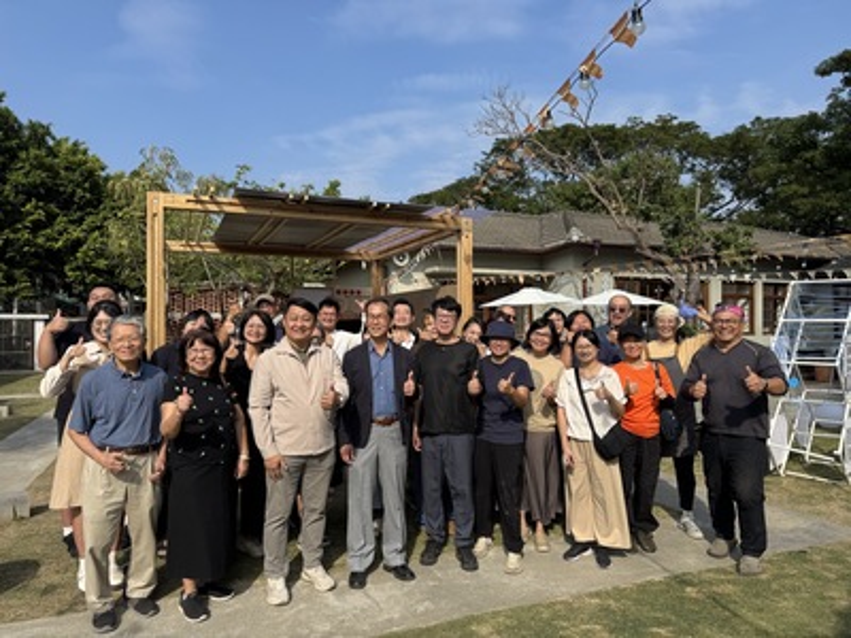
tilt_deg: -0.2
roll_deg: -0.3
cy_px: 319
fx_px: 590
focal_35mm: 24
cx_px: 426
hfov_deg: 71.6
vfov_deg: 56.8
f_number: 1.78
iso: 80
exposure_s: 1/3802
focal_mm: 6.76
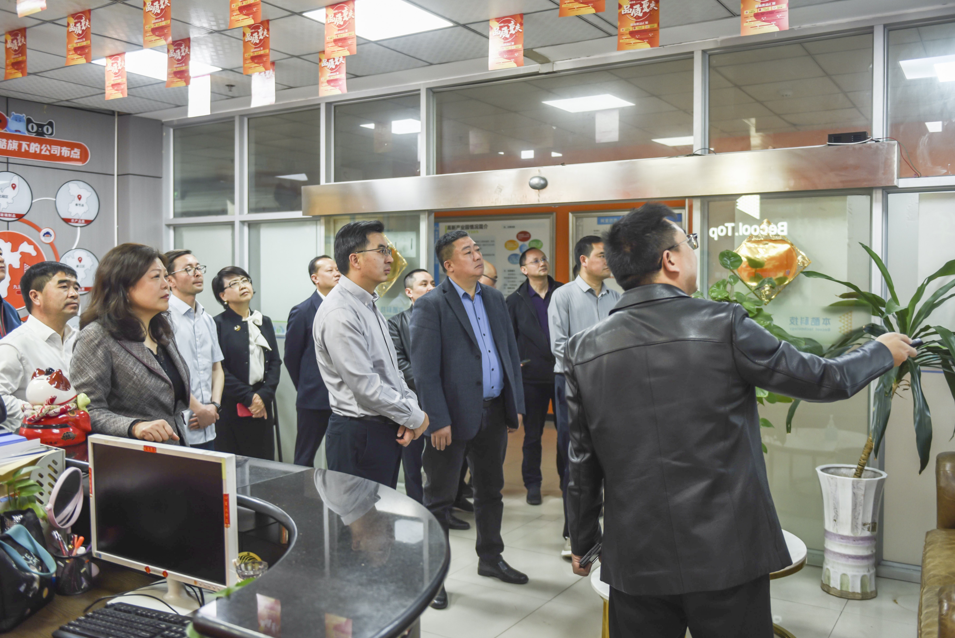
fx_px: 849
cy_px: 318
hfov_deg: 58.7
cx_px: 479
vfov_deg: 41.2
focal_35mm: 32
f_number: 2.8
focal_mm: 31
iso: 500
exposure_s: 1/100
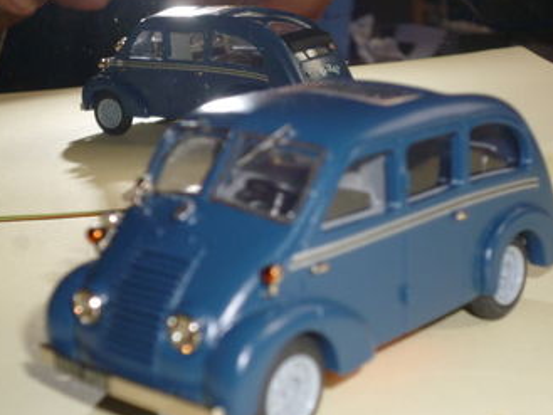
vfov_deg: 21.6
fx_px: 1087
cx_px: 298
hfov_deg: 28.5
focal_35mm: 68
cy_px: 230
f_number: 4.4
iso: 200
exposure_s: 1/60
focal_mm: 10
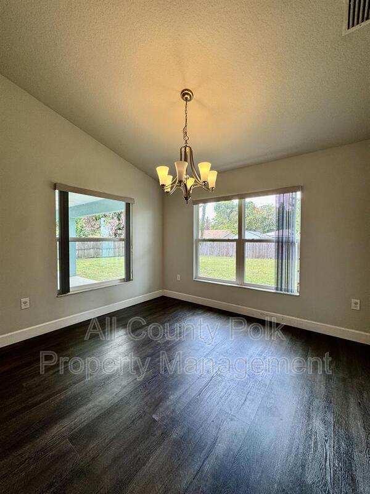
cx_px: 185
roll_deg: +0.0
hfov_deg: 85.7
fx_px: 200
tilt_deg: -1.9
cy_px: 247
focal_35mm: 14
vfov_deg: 102.1
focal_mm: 2.22
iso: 64
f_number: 2.2
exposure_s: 1/120
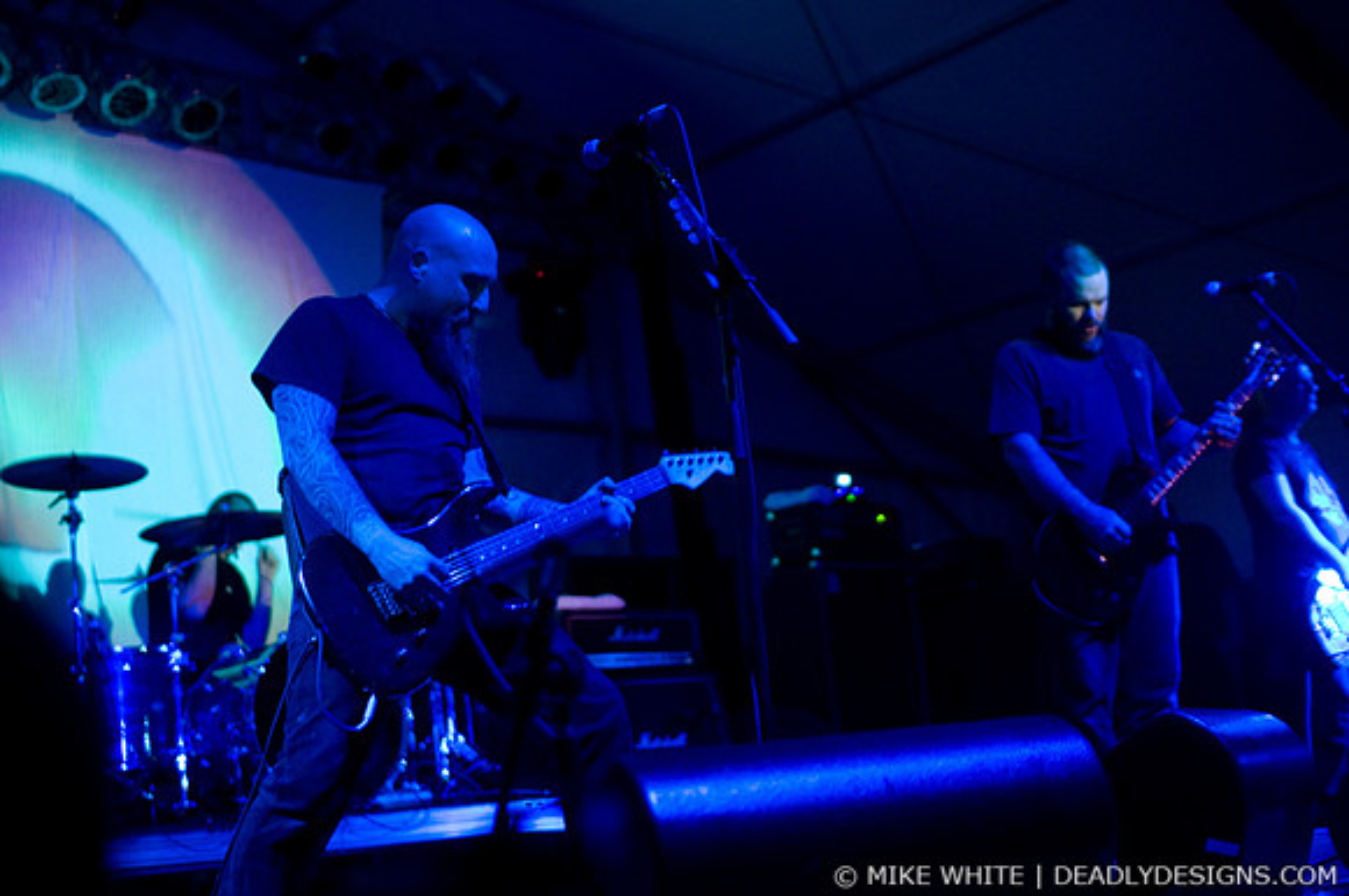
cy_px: 448
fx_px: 1684
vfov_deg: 29.8
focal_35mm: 45
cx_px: 674
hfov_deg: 43.7
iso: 1000
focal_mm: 30
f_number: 1.4
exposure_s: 1/60
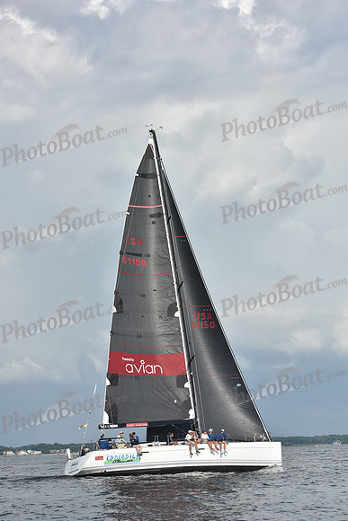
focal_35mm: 92
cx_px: 174
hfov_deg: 14.9
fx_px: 1333
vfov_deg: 22.1
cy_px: 260
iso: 250
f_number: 9
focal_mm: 92
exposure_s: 1/1250
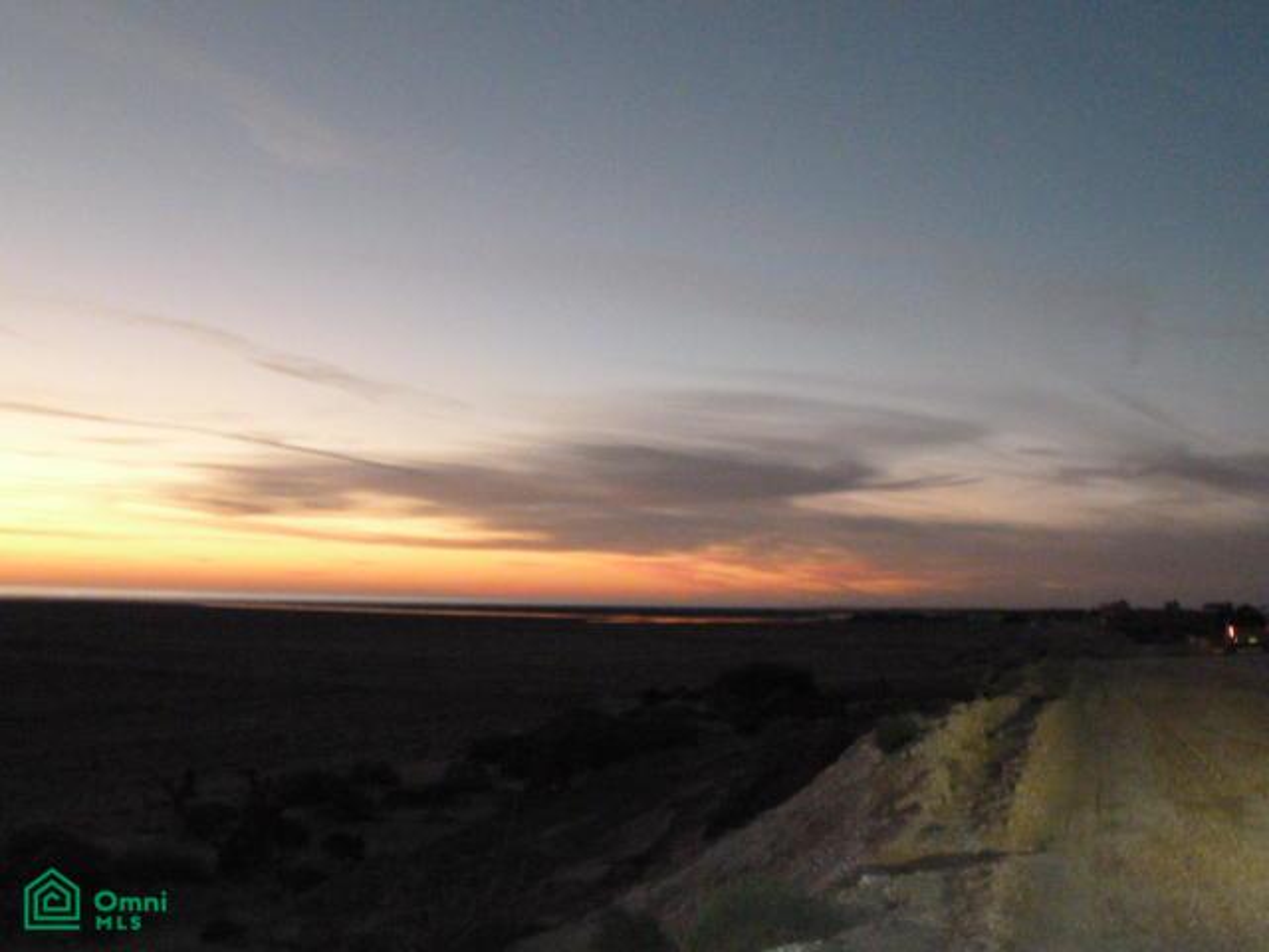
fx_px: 1466
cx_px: 634
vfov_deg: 36.0
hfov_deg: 46.8
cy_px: 476
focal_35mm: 40
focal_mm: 6.5
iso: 800
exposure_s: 1/30
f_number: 3.6
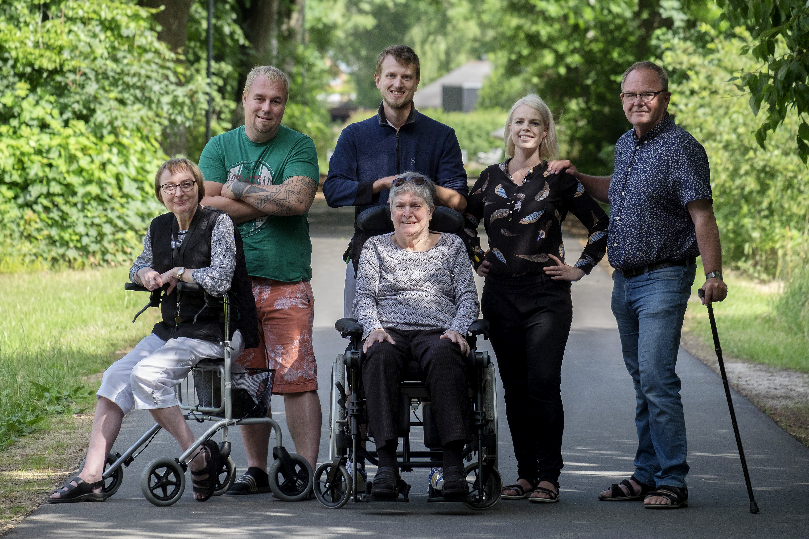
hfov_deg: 8.4
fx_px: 5528
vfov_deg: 5.6
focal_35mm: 246
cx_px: 404
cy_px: 270
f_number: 6.4
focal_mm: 164
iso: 400
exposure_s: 1/180
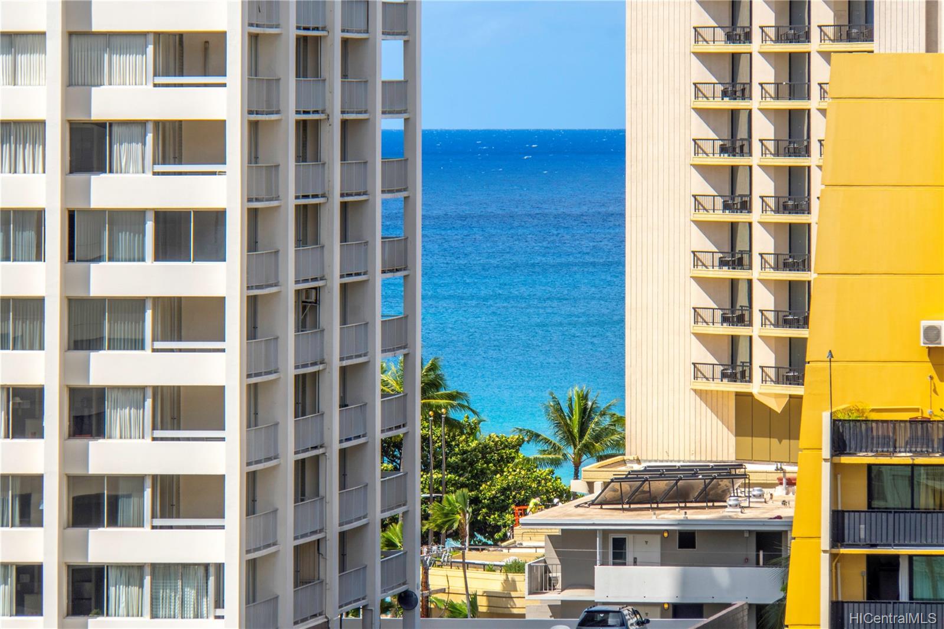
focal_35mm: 300
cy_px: 314
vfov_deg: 4.6
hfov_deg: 6.9
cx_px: 472
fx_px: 7865
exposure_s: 1/320
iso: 200
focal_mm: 200
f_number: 14
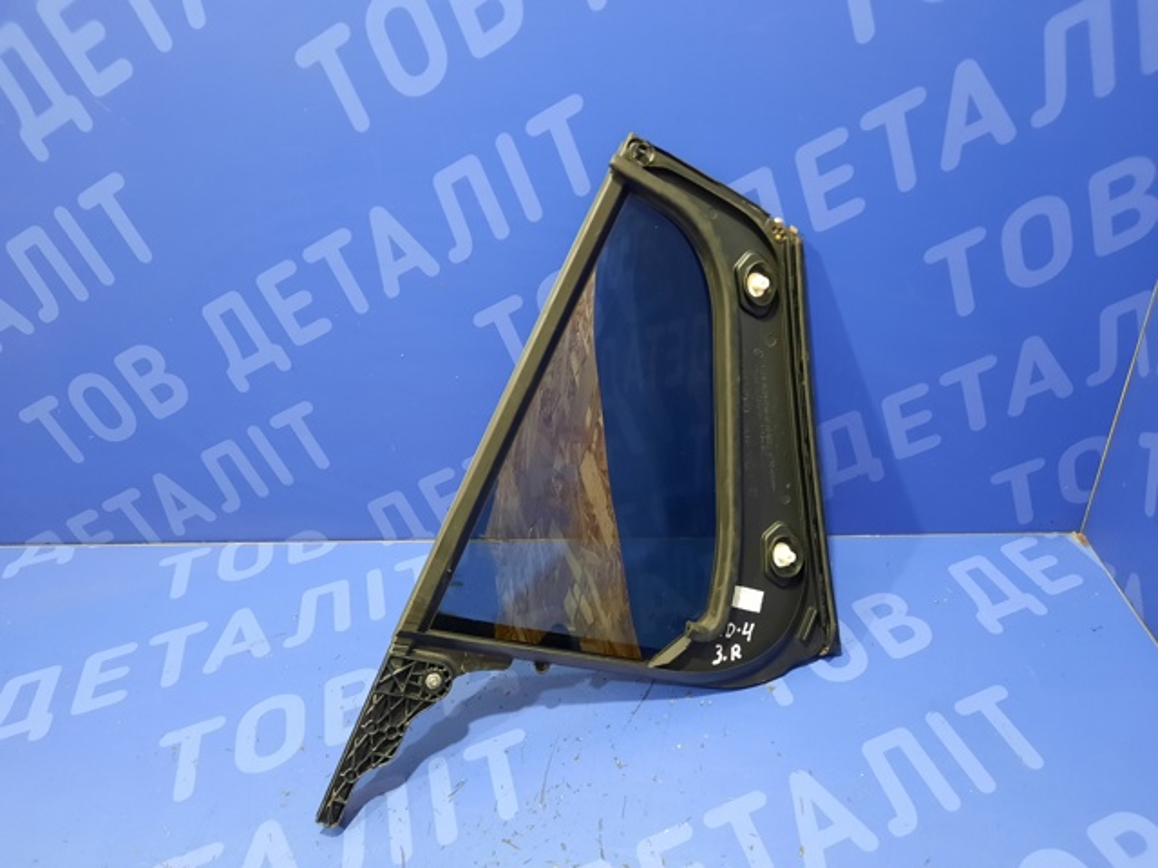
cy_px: 434
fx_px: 836
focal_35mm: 25
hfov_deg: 69.4
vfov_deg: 54.9
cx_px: 579
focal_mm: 4.6
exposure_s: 1/25
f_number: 2
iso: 500
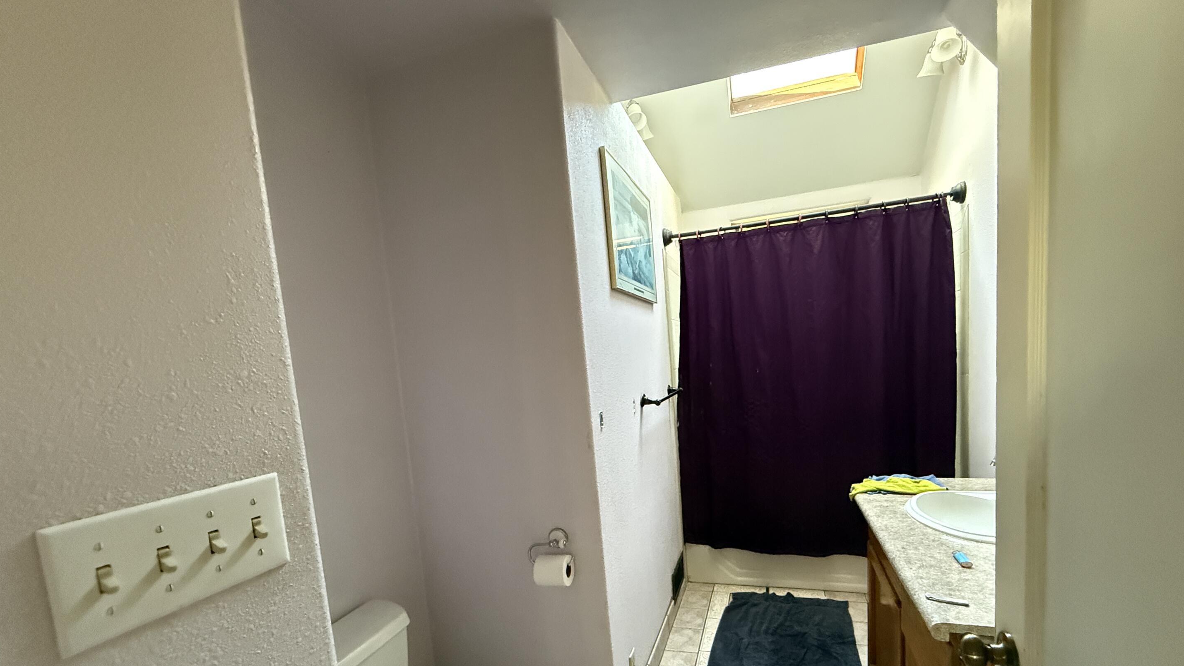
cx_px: 616
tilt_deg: -5.5
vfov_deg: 66.0
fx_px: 502
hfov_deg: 99.3
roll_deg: +3.6
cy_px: 418
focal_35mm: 16
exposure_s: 1/60
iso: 1000
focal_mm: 2.22
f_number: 2.2
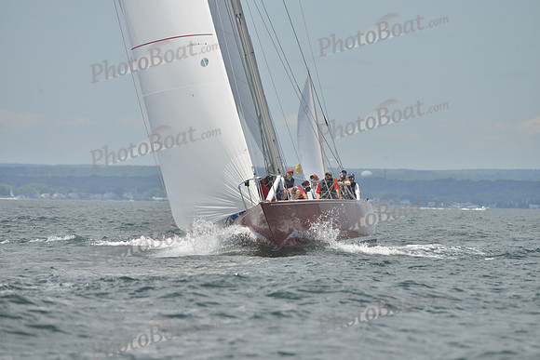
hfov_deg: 8.6
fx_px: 3601
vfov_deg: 5.7
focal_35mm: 240
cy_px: 180
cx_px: 270
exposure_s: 1/1000
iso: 280
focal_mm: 240
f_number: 8
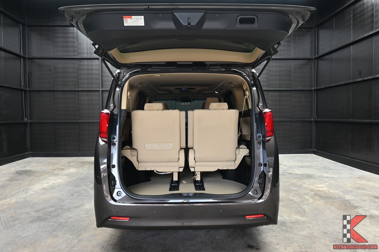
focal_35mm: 24
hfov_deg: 73.8
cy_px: 126
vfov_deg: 53.1
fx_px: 253
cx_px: 190
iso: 200
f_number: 5.6
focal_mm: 16
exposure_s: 1/45
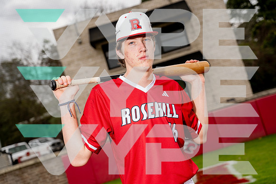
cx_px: 138
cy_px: 92
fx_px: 498
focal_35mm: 65
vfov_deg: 20.9
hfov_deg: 31.0
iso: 100
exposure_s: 1/250
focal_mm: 65
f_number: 4
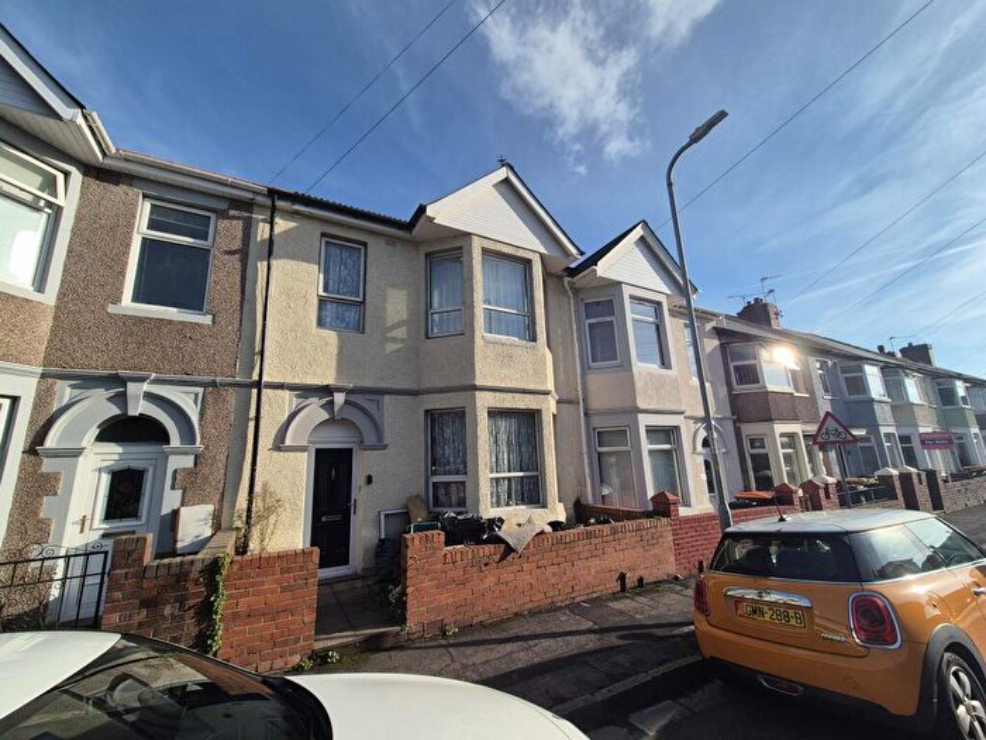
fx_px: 370
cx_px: 493
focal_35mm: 13
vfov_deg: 89.9
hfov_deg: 106.2
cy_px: 370
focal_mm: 2.2
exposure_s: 1/2648
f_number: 2.2
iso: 50
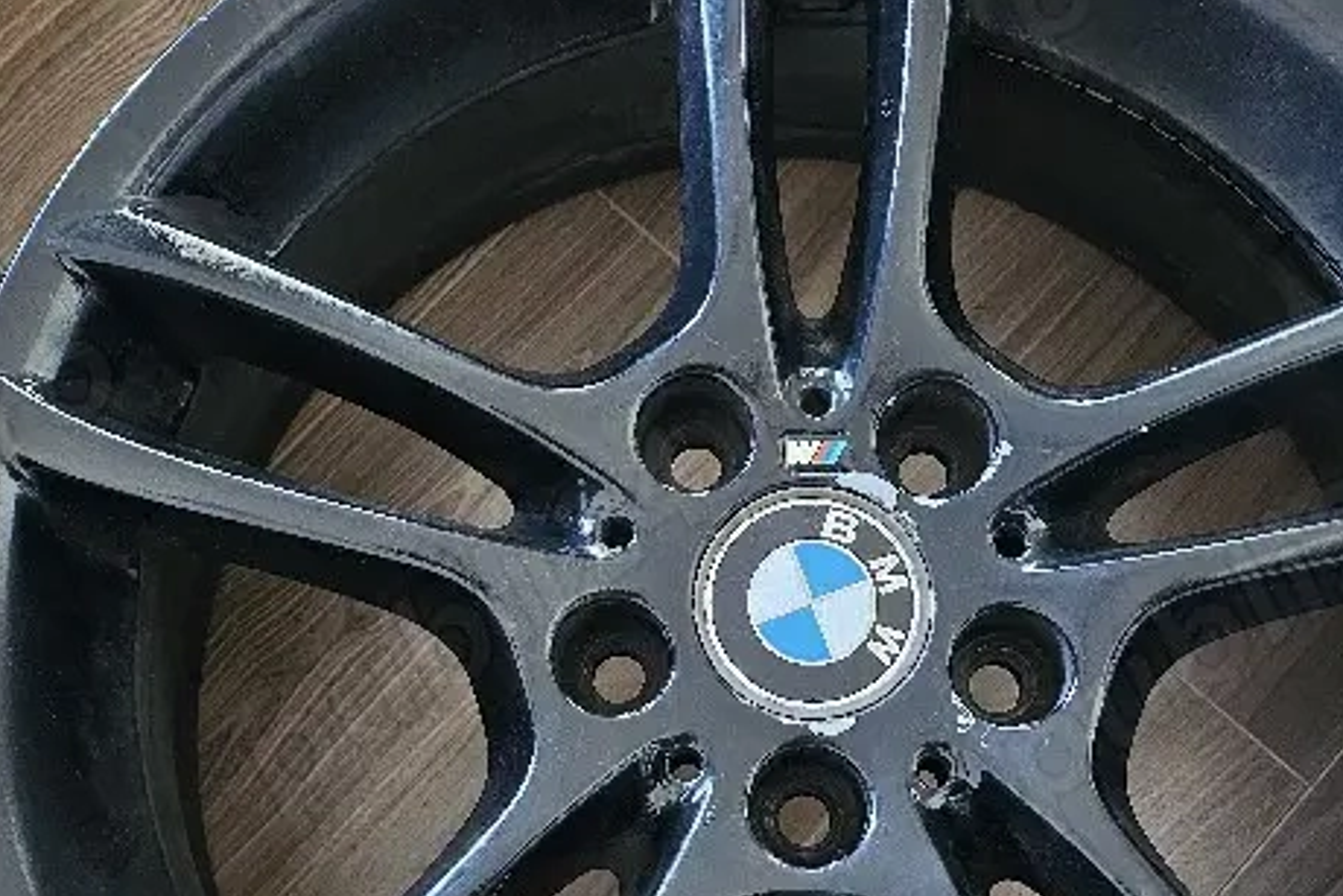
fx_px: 1940
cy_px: 592
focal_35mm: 52
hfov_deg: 38.1
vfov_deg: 25.9
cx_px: 750
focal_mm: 6.3
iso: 1000
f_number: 1.7
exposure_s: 1/25.1
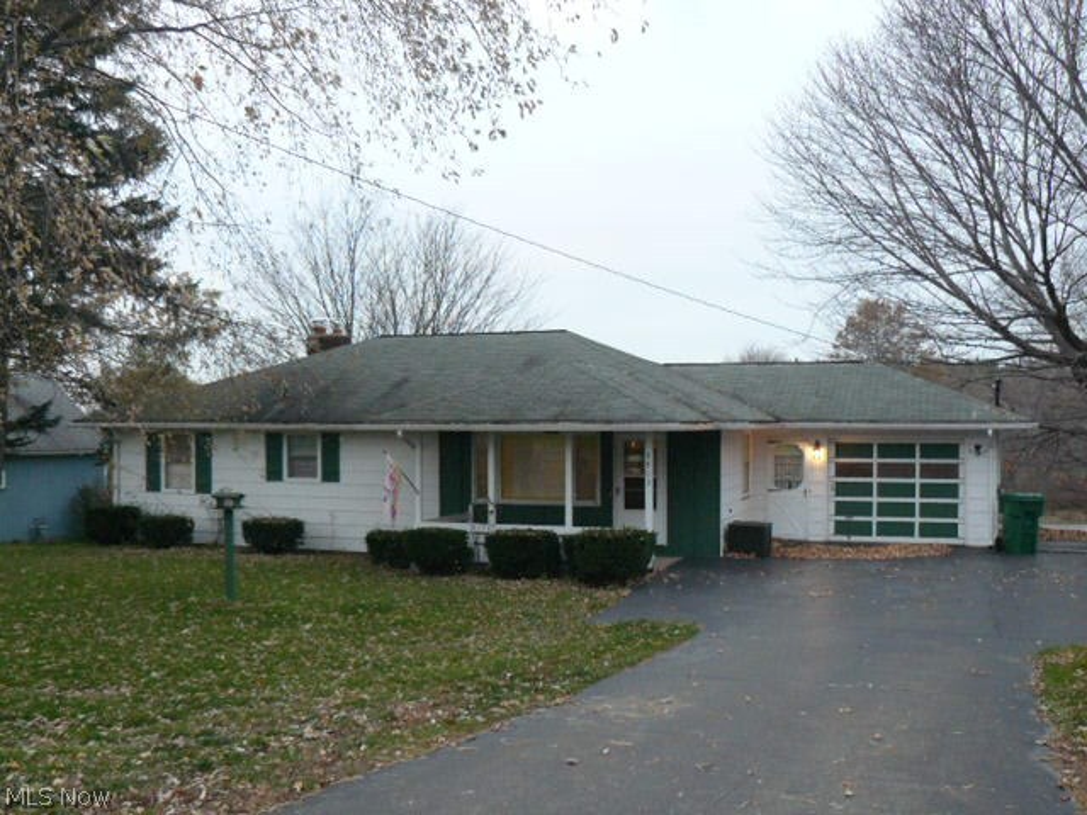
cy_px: 408
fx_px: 1130
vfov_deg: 39.7
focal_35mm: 36
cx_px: 544
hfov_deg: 51.4
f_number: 2.8
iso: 200
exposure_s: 1/15
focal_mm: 6
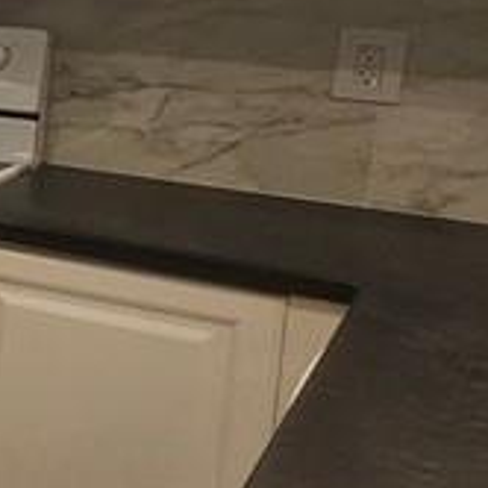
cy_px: 47
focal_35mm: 71
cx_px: -800
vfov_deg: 23.7
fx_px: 1132
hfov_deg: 13.4
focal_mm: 2.2
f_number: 2.2
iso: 125
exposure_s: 1/60
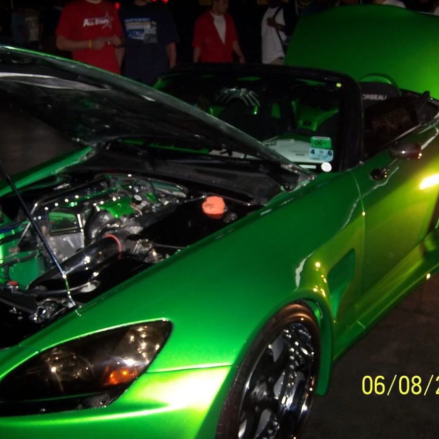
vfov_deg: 37.6
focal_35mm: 45
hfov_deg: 37.6
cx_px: 223
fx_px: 646
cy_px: 220
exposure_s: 1/60
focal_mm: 6.3
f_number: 2.8
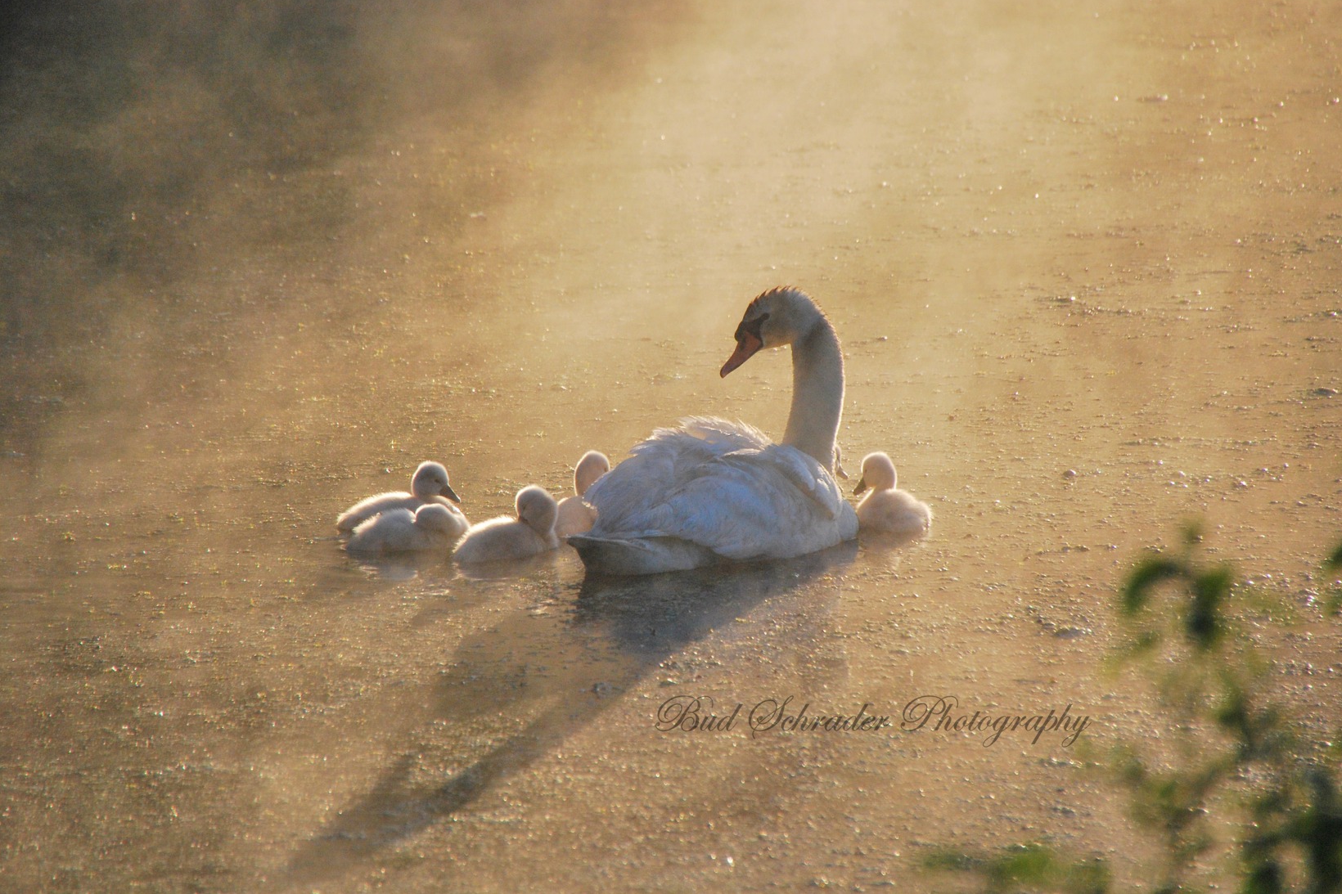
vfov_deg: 4.2
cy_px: 445
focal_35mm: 331
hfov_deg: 6.2
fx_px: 12337
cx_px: 671
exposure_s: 1/1600
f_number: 6.3
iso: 800
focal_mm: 220
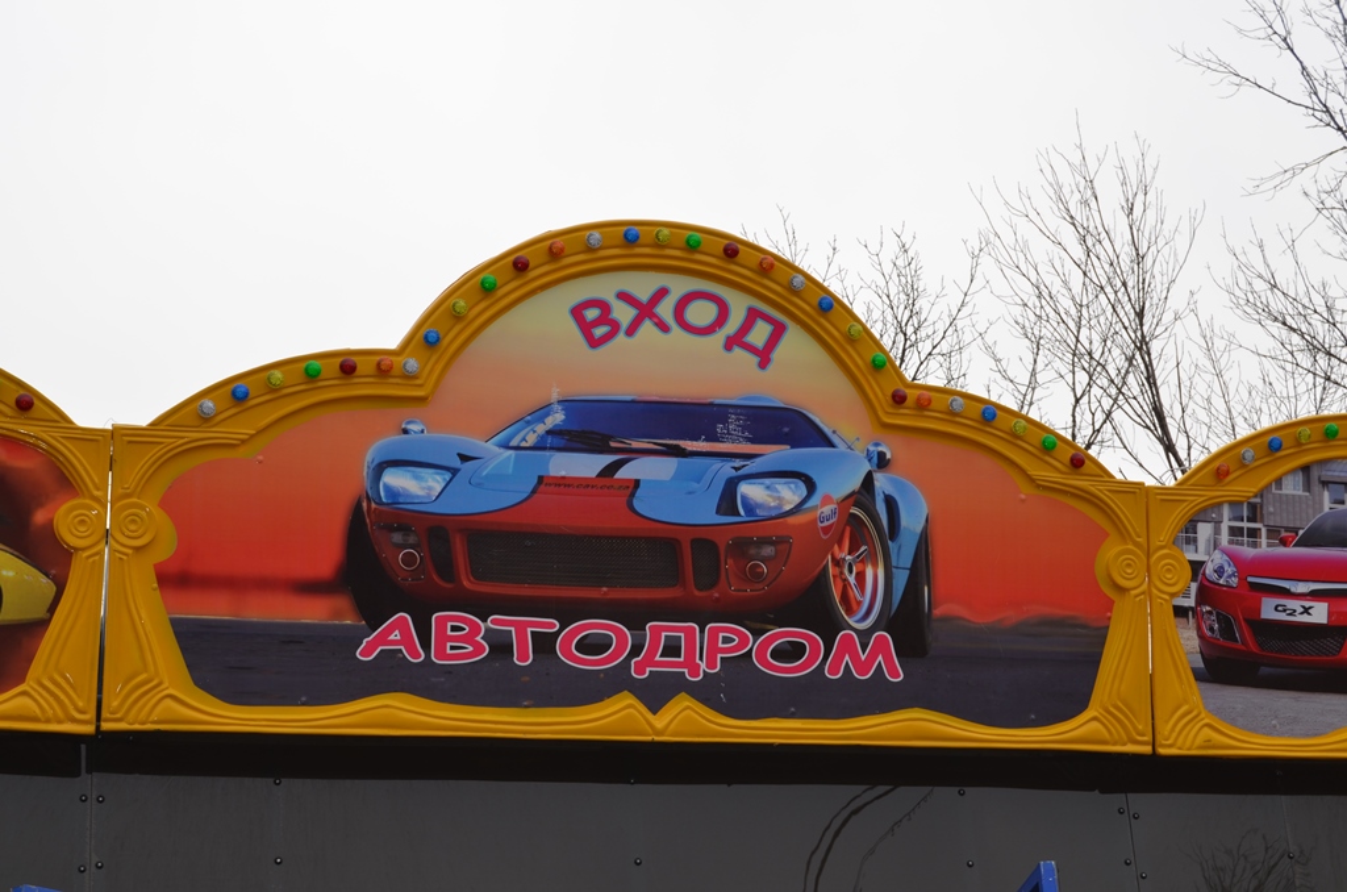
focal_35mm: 69
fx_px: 2576
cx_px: 674
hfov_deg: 29.3
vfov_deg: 19.6
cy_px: 446
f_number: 9
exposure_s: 1/200
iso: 100
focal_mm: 46
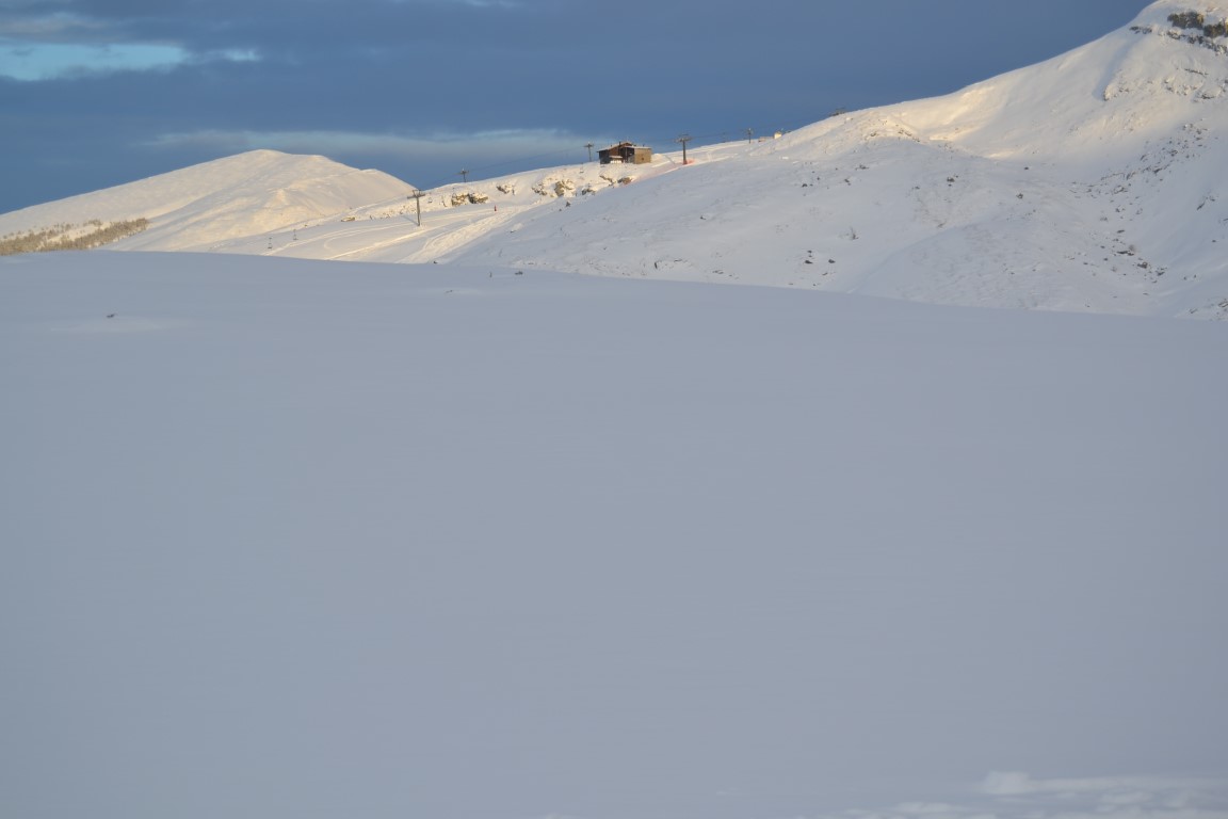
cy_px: 410
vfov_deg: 16.6
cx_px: 614
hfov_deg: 24.6
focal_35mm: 82
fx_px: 2814
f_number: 7.1
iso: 100
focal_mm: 55
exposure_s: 1/200
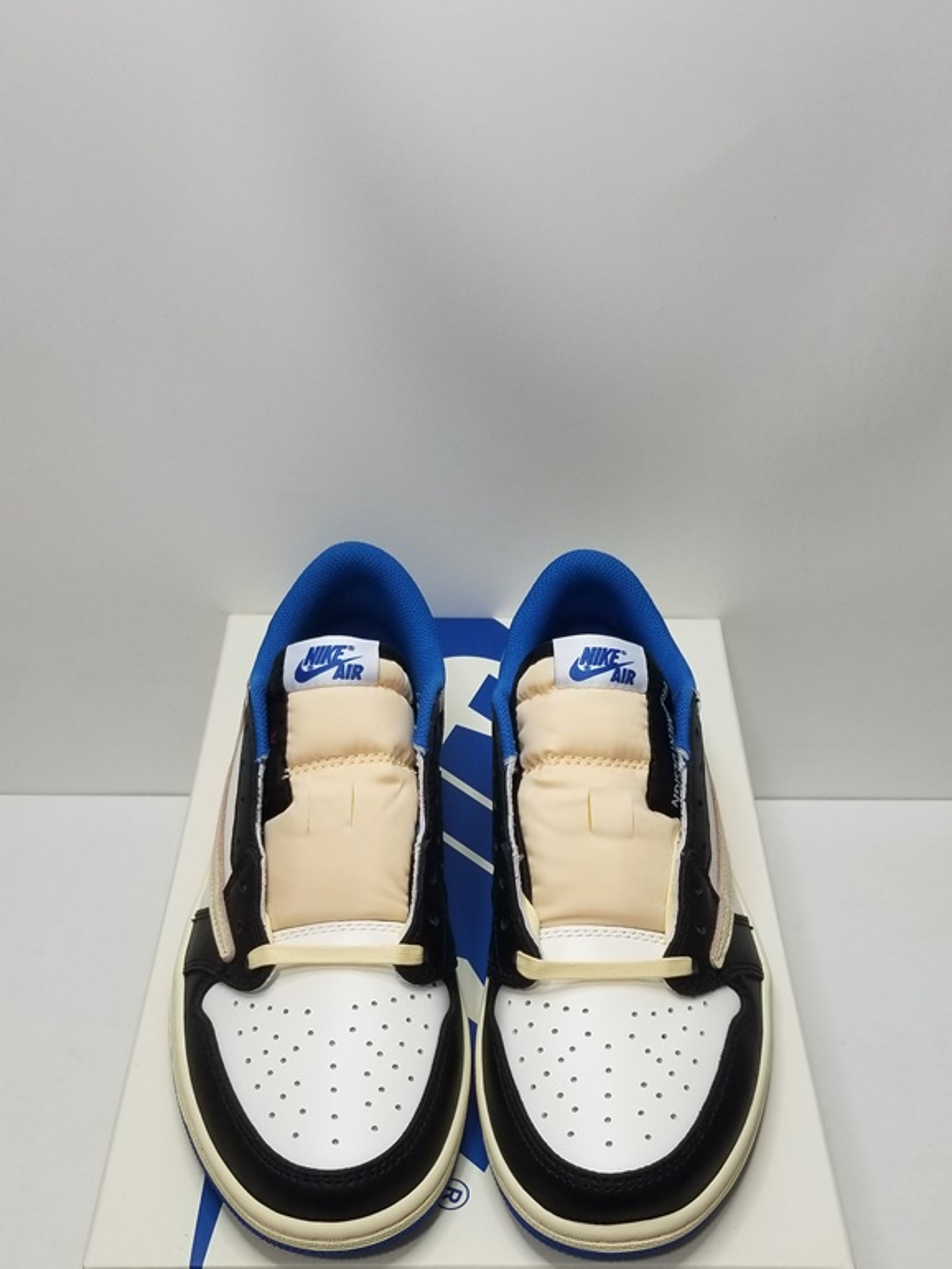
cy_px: 842
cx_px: 469
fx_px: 1320
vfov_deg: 50.5
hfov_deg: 39.6
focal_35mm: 36
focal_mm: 4.25
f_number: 1.7
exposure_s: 1/120
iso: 64
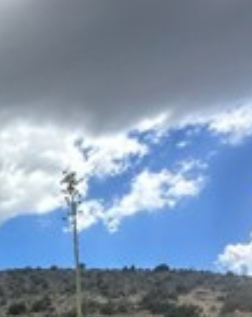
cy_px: 347
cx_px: -208
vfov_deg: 27.2
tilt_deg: +8.5
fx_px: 599
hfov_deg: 18.4
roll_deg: -0.3
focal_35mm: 64
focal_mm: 2.22
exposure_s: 1/1887
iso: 40
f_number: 2.2
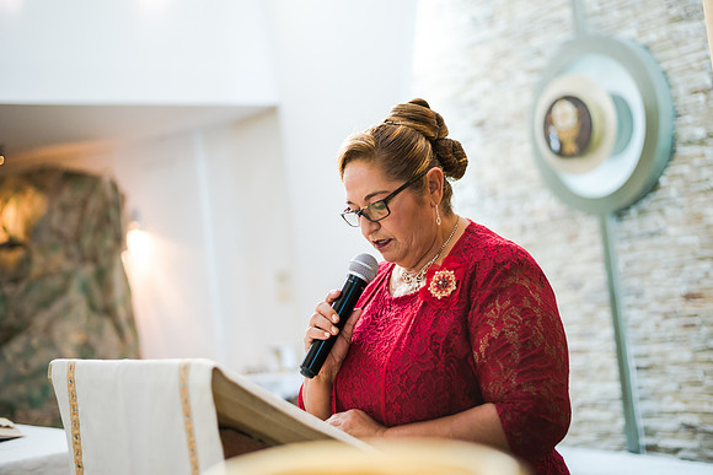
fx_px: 990
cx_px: 356
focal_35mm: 50
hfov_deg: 39.6
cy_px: 238
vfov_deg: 27.0
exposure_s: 1/320
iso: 1000
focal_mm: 50
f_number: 1.8
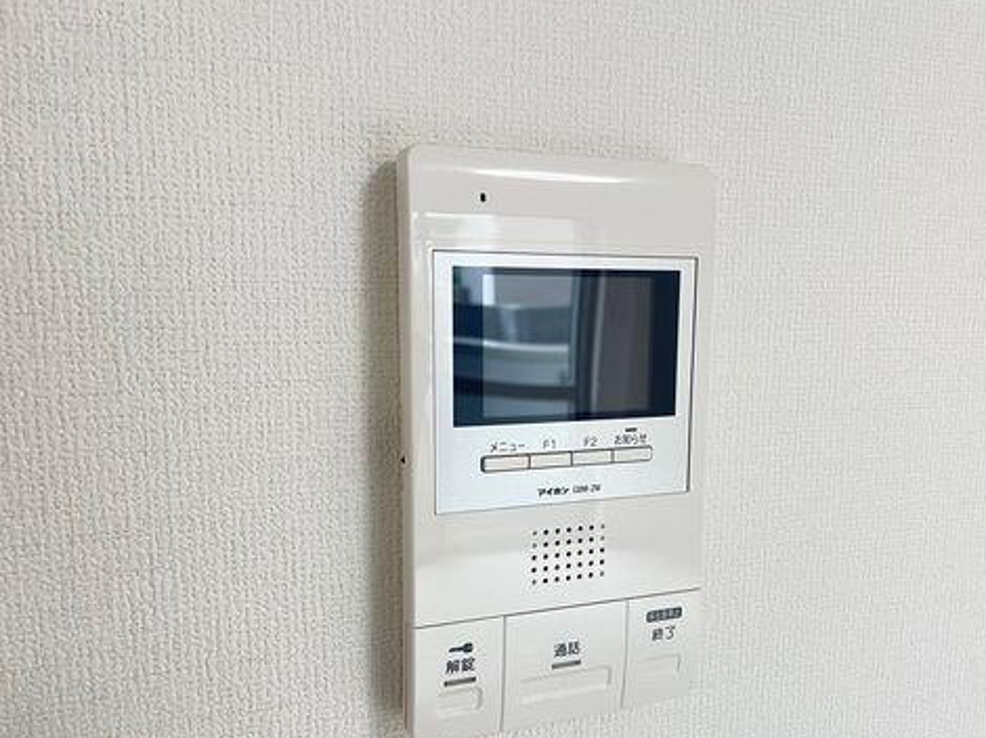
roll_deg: +0.0
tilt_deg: -9.1
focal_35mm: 31
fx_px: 883
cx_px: 554
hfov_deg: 58.2
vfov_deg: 45.2
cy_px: 432
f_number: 1.6
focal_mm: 5.1
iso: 125
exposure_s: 1/95
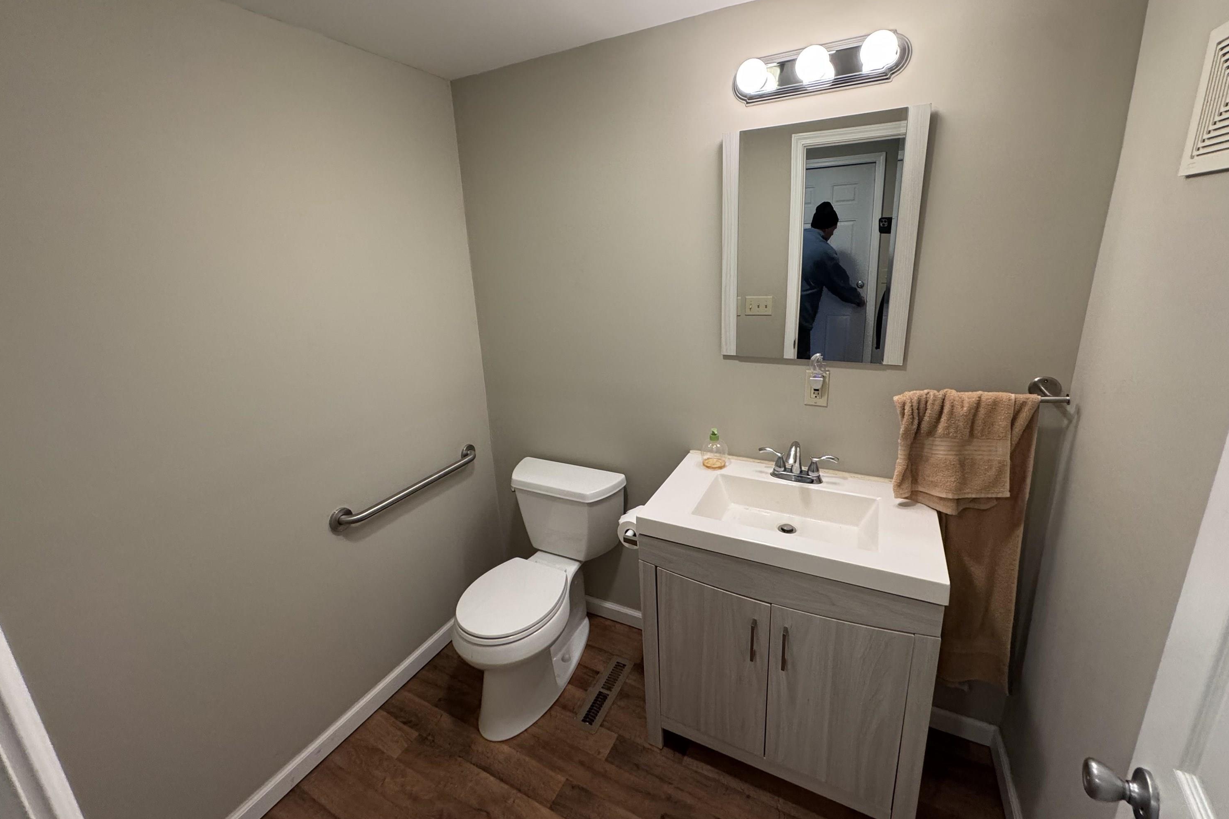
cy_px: 379
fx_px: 512
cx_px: 609
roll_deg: +2.5
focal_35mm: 15
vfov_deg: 77.2
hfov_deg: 100.4
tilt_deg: -18.4
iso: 250
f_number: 2.2
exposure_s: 1/120
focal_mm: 2.22
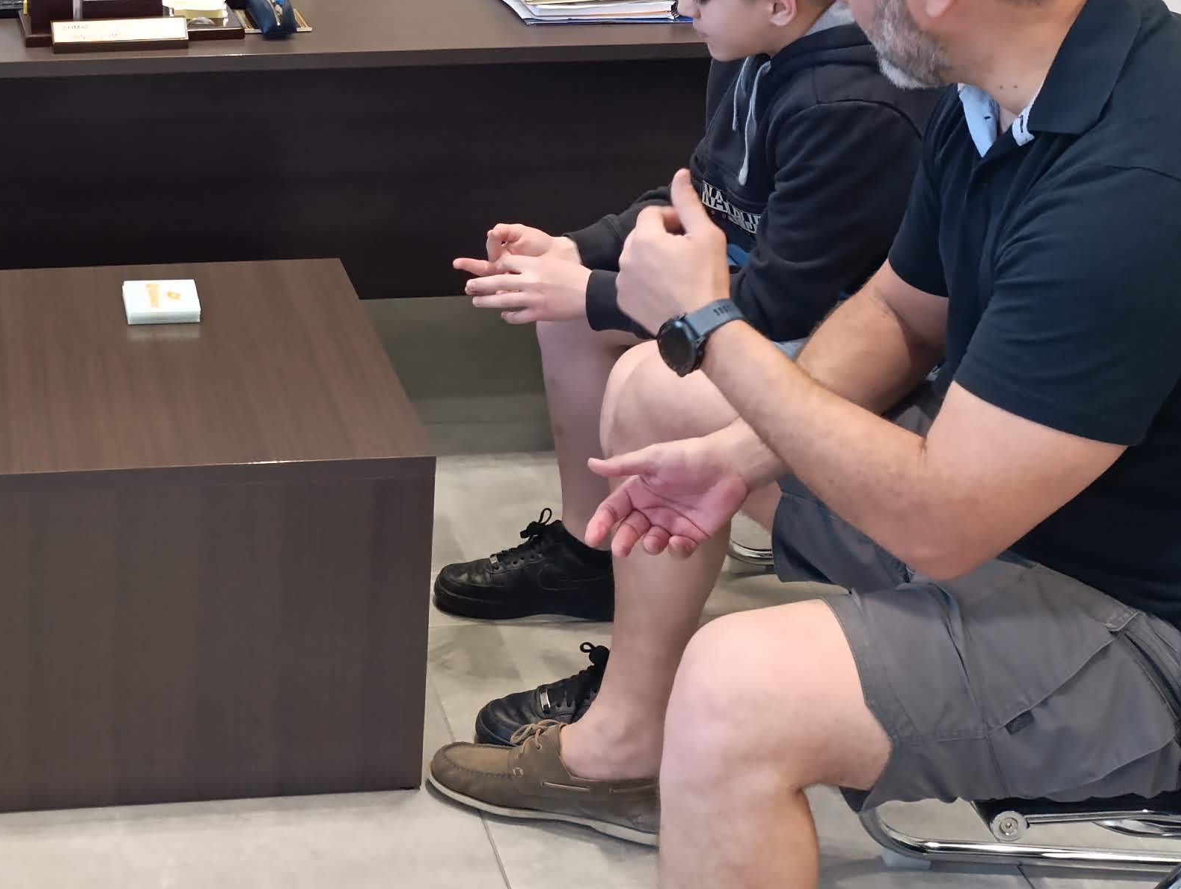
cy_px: 59
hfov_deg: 31.0
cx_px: 97
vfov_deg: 24.1
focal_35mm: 59
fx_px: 2016
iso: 640
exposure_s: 1/100
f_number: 1.6
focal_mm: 6.14
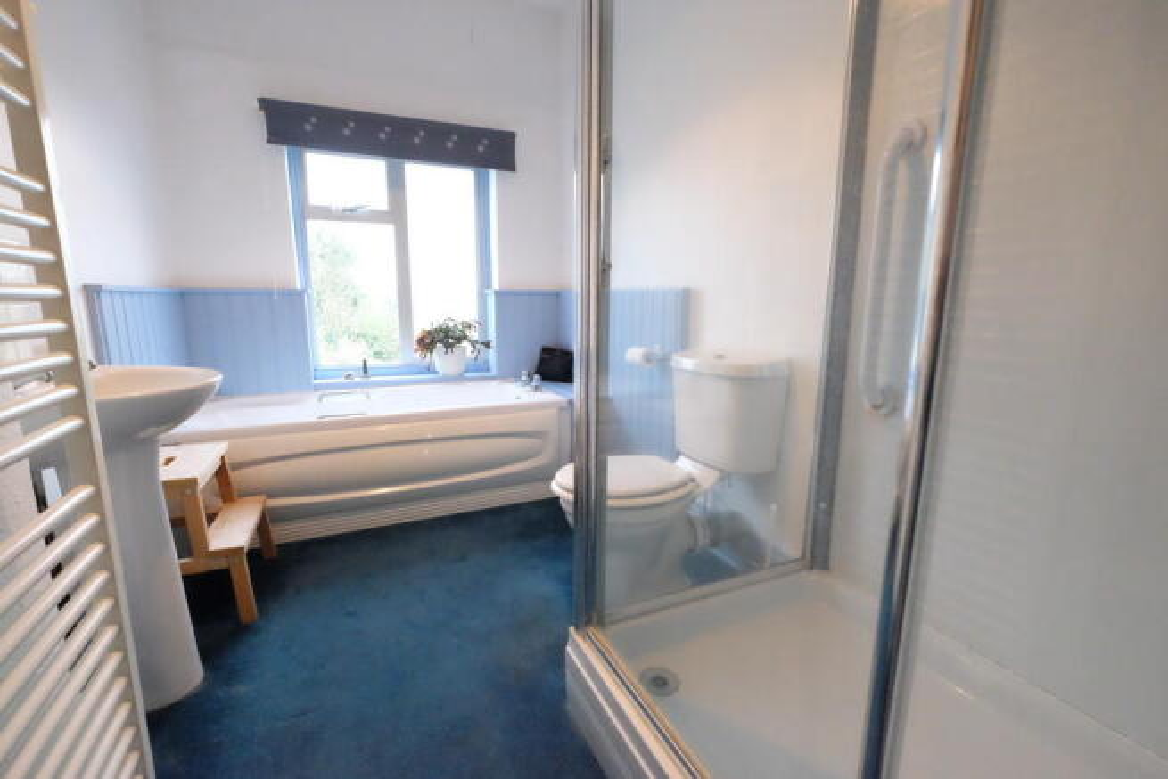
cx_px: 584
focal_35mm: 15
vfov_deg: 77.4
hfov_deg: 100.4
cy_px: 390
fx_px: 487
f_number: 5.6
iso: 12800
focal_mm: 10
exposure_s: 1/125
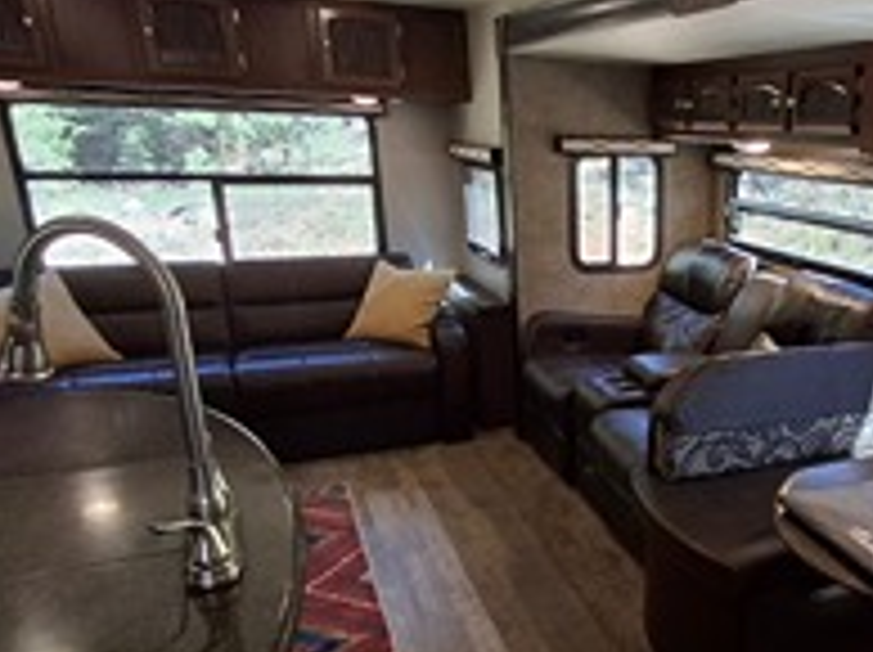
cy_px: 427
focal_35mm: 33
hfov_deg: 50.8
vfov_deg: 42.4
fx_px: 831
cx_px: 738
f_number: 2.2
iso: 50
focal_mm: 1.64
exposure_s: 1/40
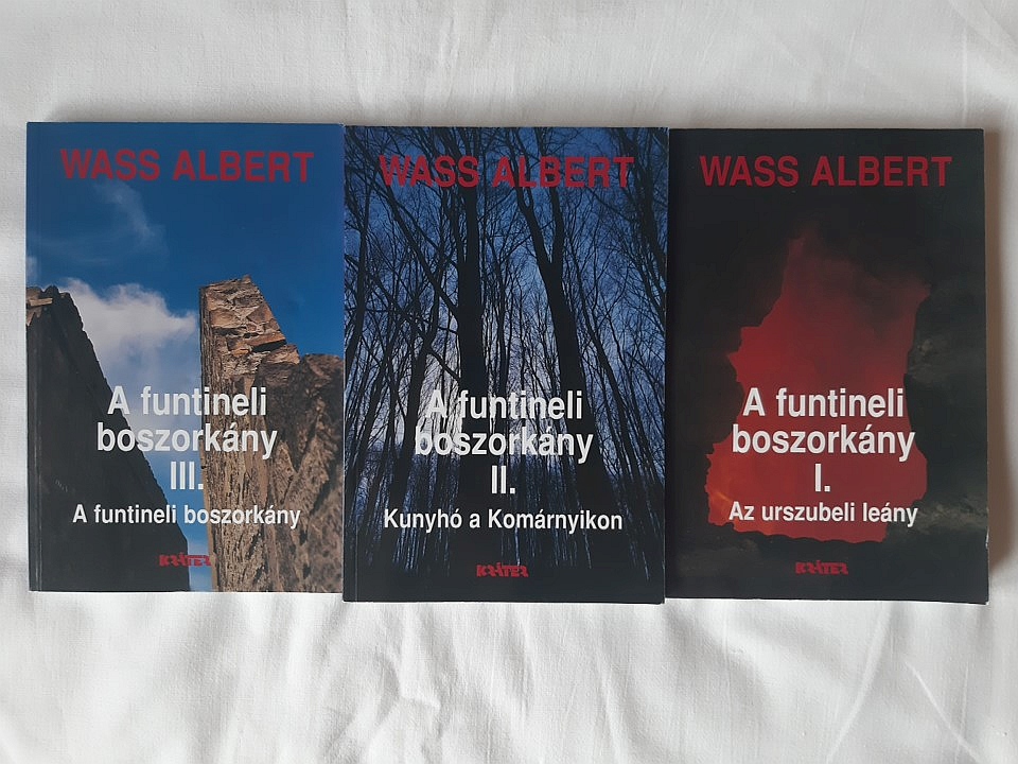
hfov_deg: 65.3
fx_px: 794
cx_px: 509
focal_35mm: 27
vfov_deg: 51.4
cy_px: 382
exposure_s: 1/50
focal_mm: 3.93
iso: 100
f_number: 1.7
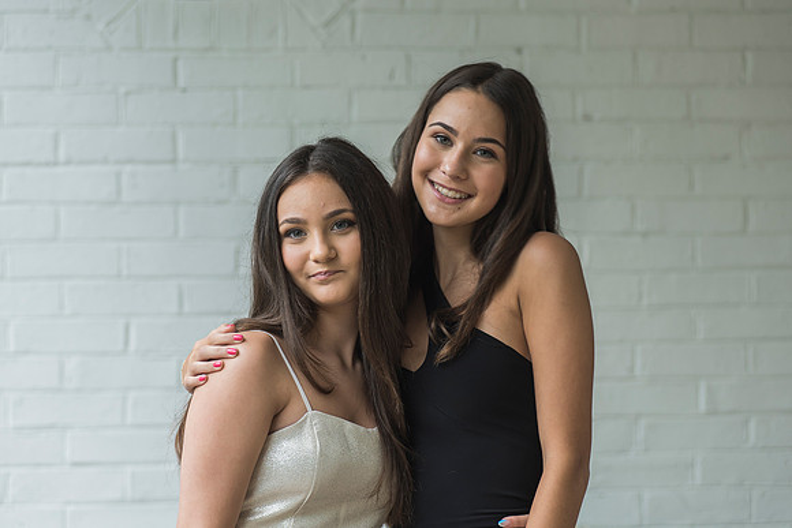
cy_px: 236
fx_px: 2724
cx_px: 354
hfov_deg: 16.5
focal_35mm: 124
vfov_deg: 11.1
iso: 180
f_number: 3.5
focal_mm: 112
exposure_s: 1/160
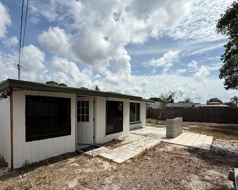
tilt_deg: -0.9
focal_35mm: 18
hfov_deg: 86.3
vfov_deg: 73.2
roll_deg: -0.6
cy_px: 112
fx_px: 127
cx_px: 112
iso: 50
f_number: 2.2
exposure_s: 1/5155
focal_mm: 2.22
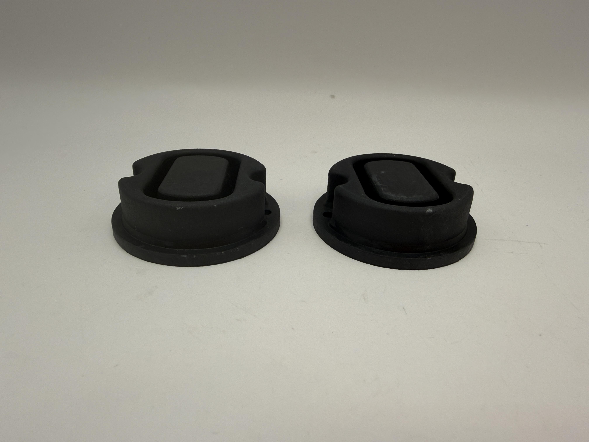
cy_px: 221
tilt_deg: -28.5
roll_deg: -0.6
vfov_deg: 54.9
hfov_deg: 69.4
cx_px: 294
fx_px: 425
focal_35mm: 25
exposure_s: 1/440
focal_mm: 2.22
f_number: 2.2
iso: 50
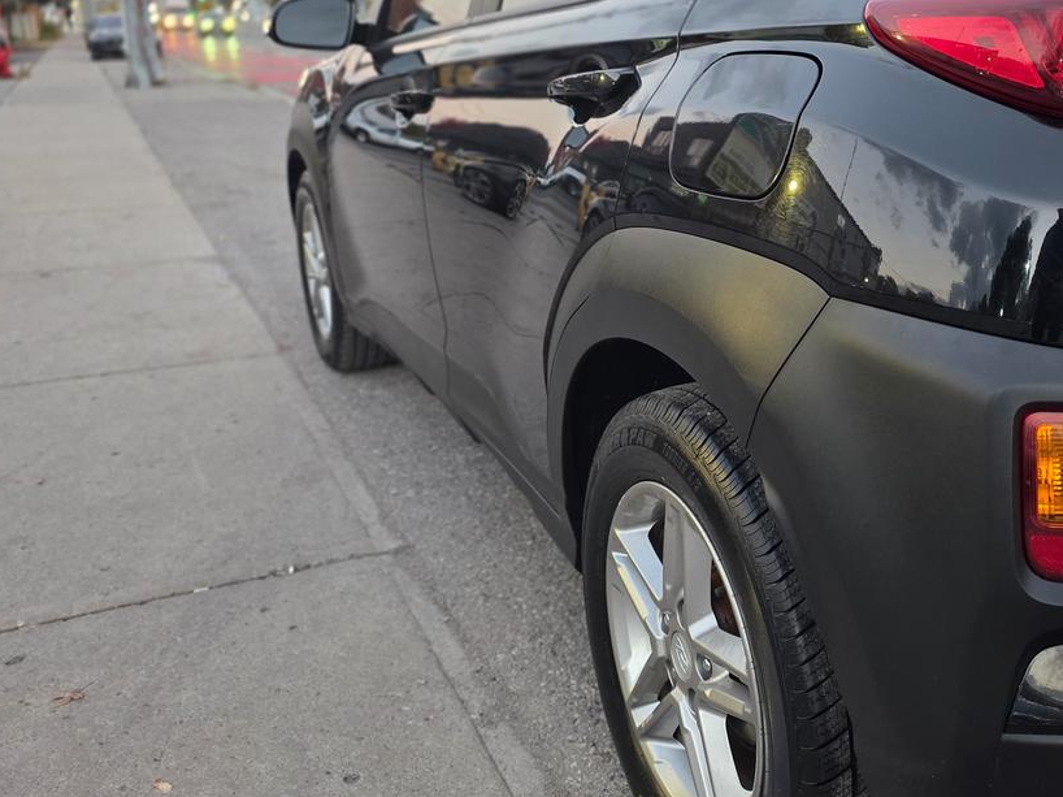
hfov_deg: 49.9
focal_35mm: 36
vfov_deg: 39.4
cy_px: 311
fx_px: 1105
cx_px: 755
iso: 320
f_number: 1.7
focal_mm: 6.25
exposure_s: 1/120
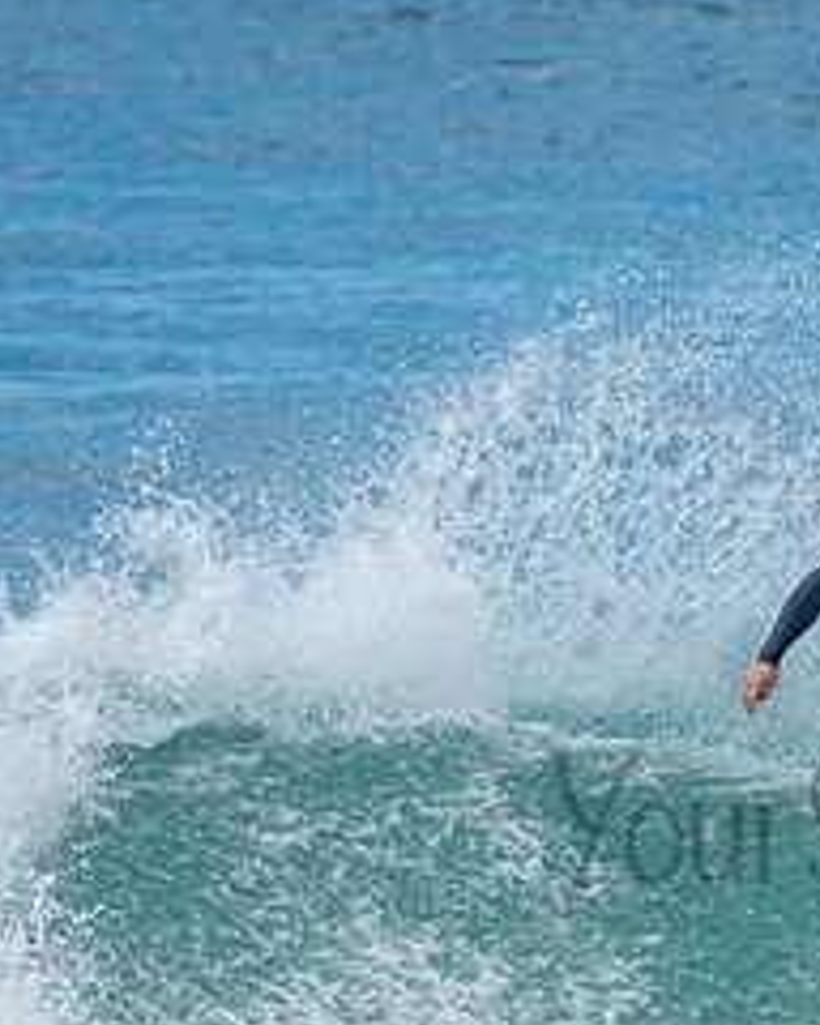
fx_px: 41348
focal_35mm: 1363
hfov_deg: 1.1
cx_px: 995
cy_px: 784
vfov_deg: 1.4
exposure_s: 1/1250
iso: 220
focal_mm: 400
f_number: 5.6
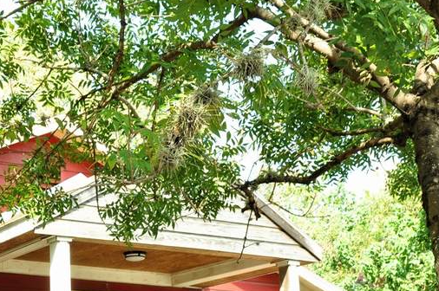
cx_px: 64
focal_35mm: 87
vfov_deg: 15.3
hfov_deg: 22.9
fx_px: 1063
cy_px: 288
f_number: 9
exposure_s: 1/100
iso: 400
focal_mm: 23
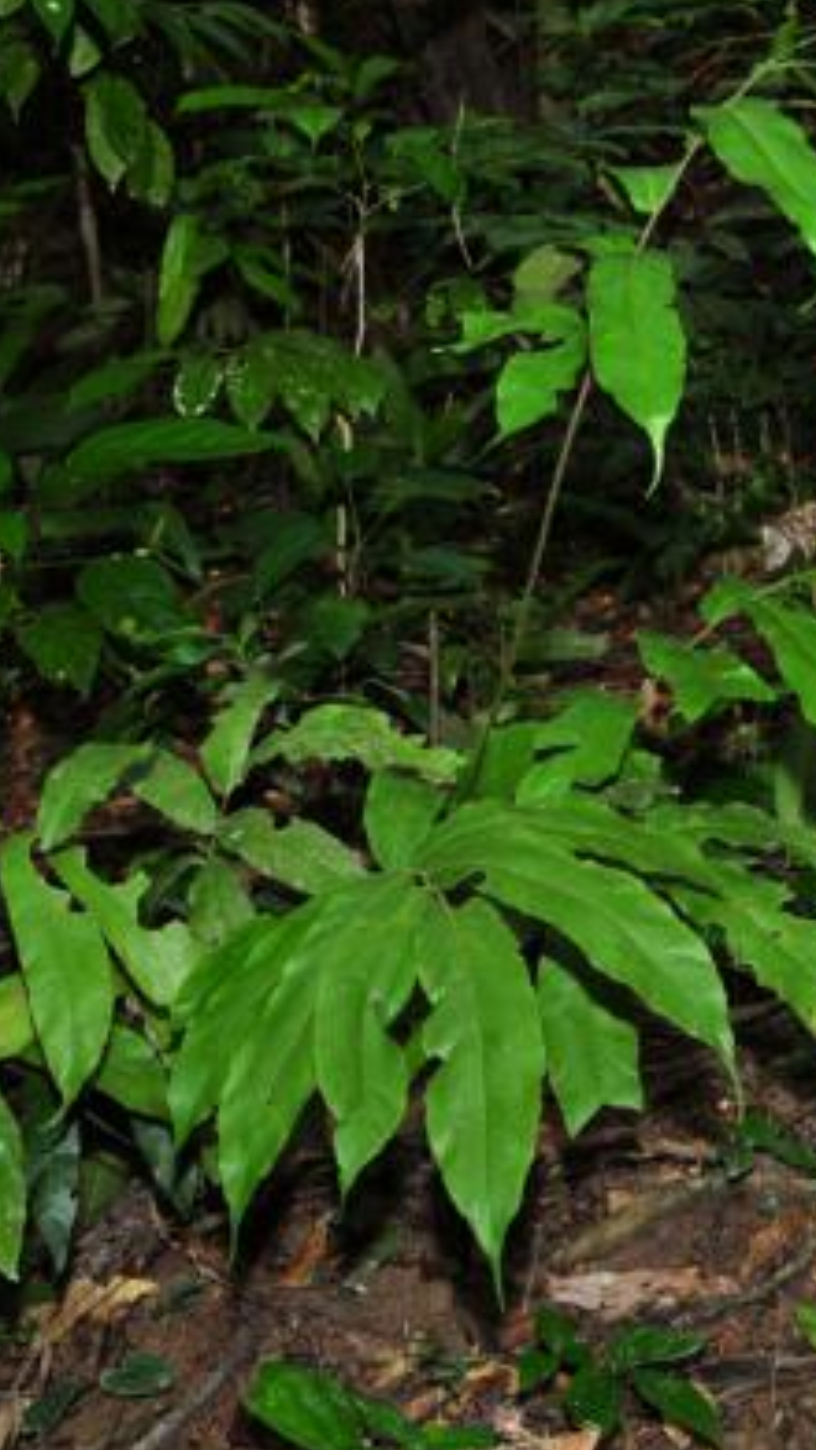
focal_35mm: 70
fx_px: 2684
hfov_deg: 17.3
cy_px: 718
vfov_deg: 30.2
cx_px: 382
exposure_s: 1/60
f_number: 6.3
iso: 250
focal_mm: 29
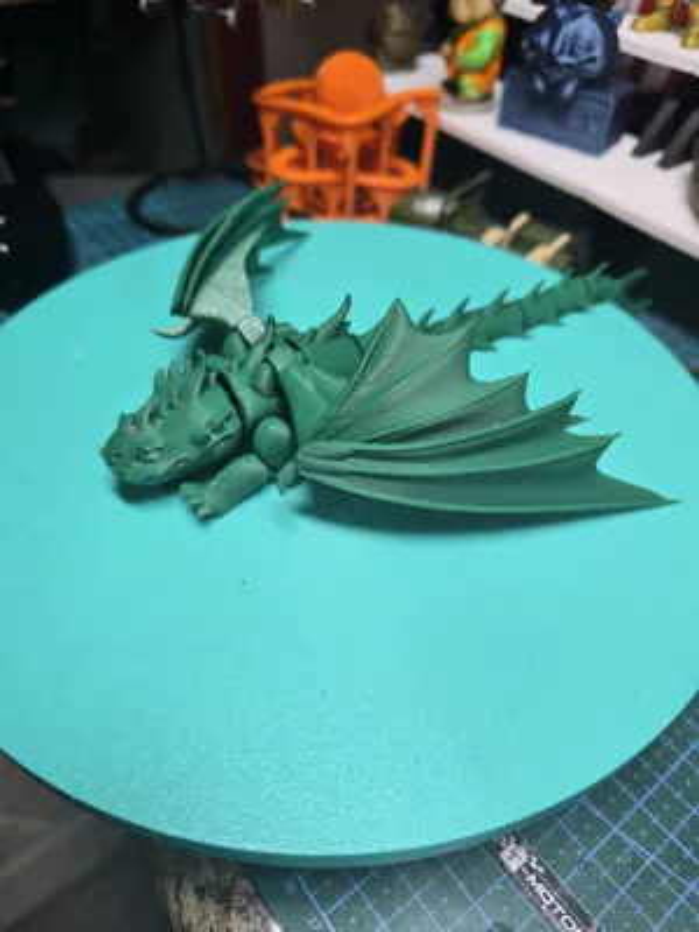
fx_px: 619
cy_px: 466
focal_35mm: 23
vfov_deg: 73.9
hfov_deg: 58.9
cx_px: 350
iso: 50
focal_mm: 6.3
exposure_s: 1/52
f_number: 1.7
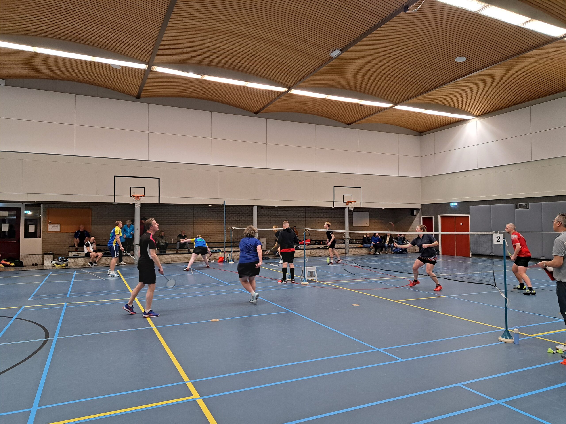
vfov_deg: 56.8
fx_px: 392
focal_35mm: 24
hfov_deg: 71.6
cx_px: 283
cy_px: 212
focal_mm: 5.23
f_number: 1.8
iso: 250
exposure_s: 1/60
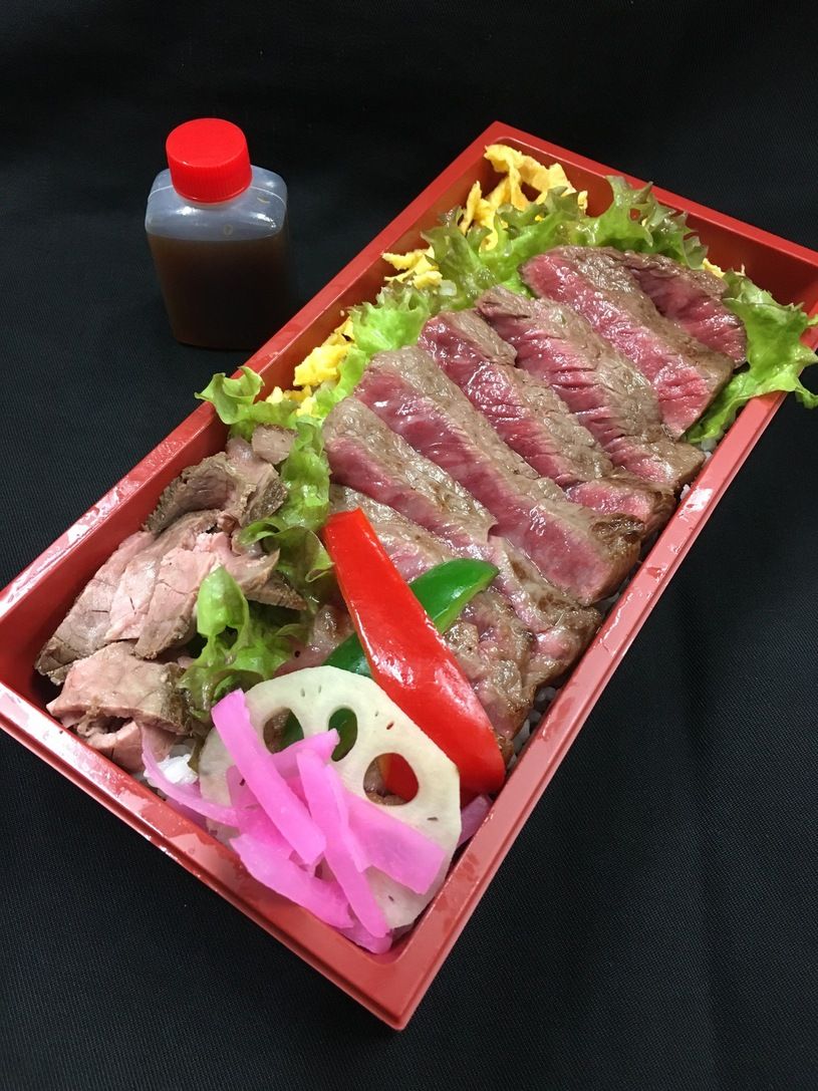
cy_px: 546
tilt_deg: -56.1
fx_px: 914
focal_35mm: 29
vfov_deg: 61.7
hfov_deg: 48.2
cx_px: 409
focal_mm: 4.15
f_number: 2.2
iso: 200
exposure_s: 1/30
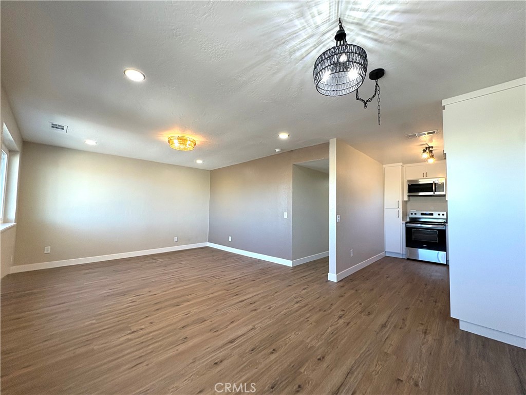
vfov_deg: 85.7
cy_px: 198
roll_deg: -1.3
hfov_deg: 102.1
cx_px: 263
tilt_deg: +3.3
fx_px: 213
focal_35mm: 14
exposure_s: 1/120
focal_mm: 2.22
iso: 160
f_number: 2.2
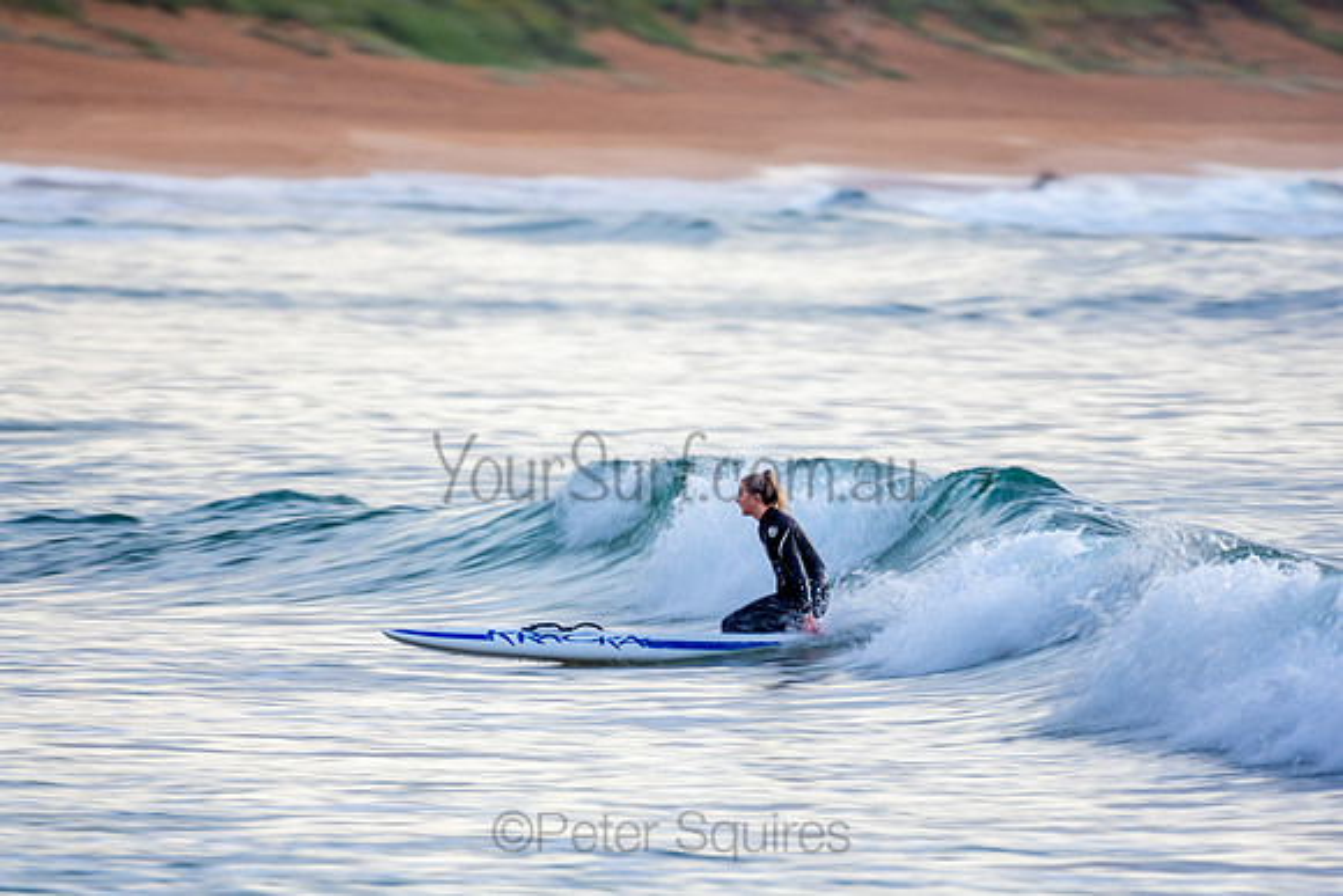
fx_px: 27984
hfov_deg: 2.7
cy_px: 448
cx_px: 672
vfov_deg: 1.8
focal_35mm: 750
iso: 180
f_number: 5.6
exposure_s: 1/50
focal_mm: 500
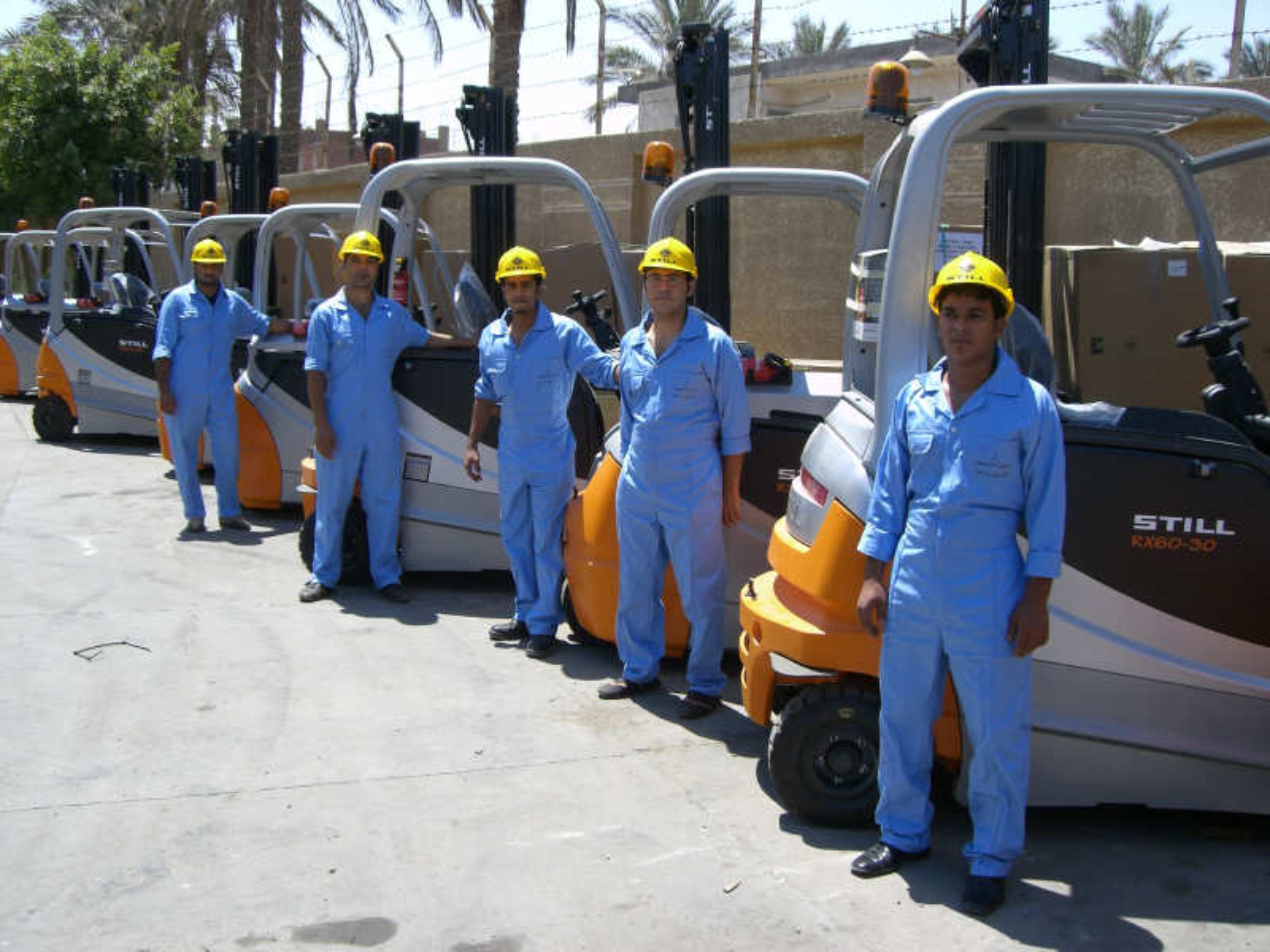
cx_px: 635
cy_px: 476
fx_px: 1394
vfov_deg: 37.7
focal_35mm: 38
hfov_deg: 49.0
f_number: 4.3
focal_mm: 6.2
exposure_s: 1/400
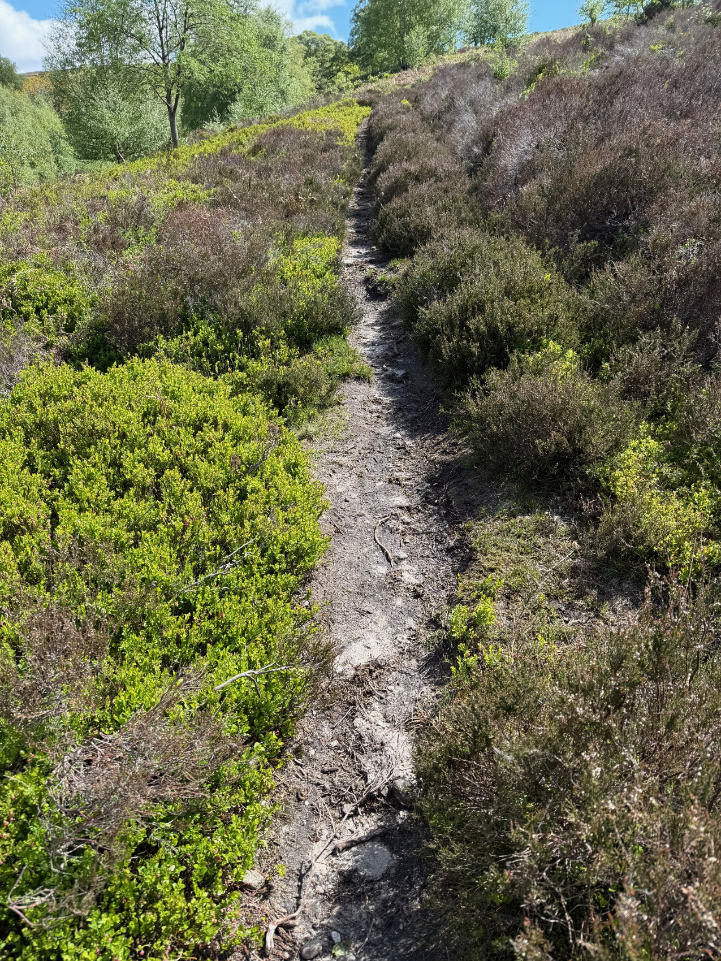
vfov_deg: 71.6
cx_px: 360
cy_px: 480
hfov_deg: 56.8
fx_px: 667
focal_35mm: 24
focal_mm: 6.8
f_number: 1.8
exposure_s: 1/1271
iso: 80
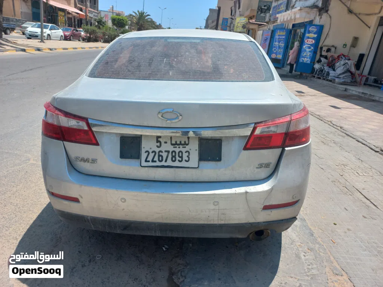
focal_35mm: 25
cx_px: 192
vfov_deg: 54.9
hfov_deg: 69.4
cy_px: 144
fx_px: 277
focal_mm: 4.6
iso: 25
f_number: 1.8
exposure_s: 1/673
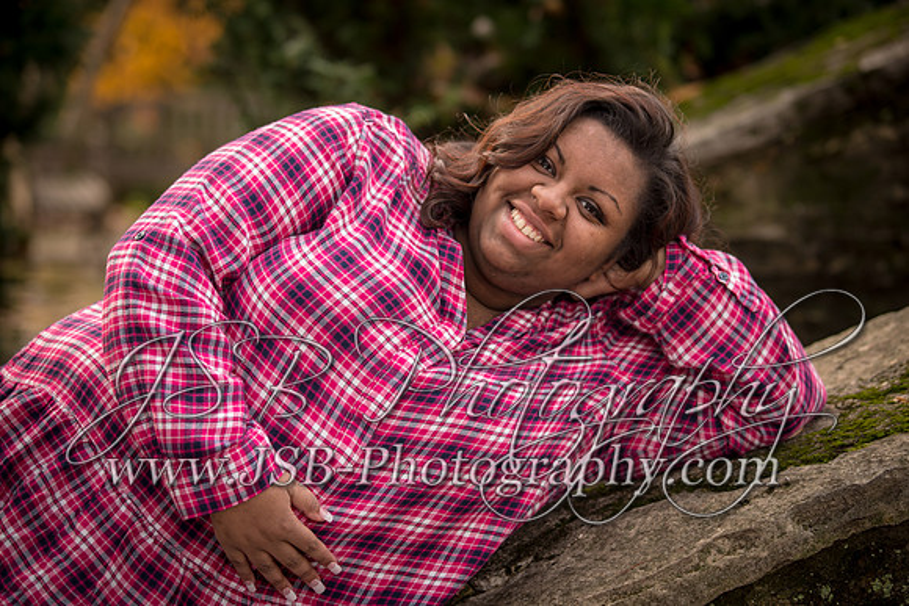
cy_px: 315
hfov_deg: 20.6
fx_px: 2495
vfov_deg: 13.9
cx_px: 473
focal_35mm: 99
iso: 200
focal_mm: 95
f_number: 3.2
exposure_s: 1/80
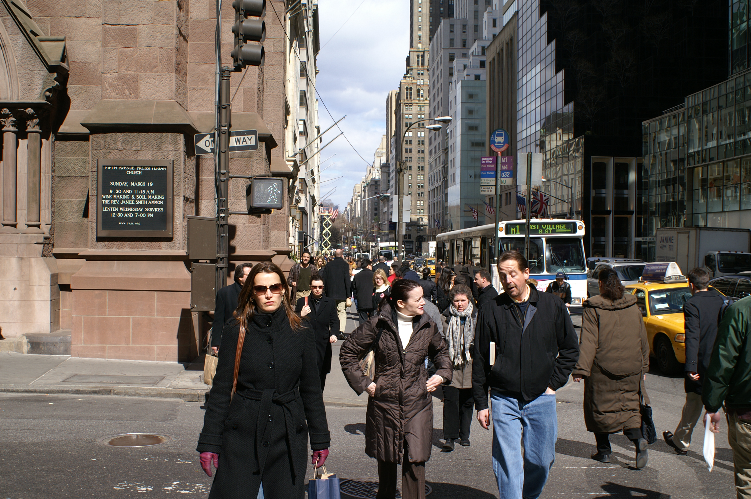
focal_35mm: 39
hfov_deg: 49.6
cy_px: 250
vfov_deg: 34.1
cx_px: 376
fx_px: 813
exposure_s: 1/200
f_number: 9
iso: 100
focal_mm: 26
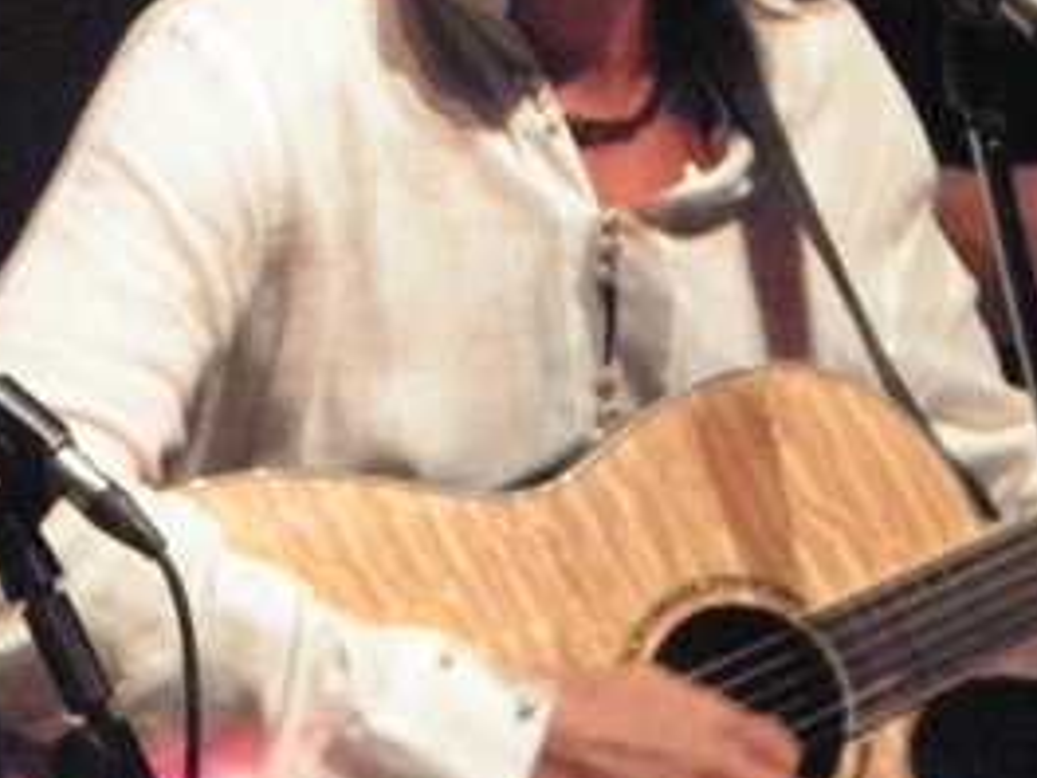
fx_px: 19742
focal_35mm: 659
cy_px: -31
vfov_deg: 2.3
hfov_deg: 3.0
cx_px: 57
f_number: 4.5
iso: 1600
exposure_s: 1/125
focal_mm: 42.26
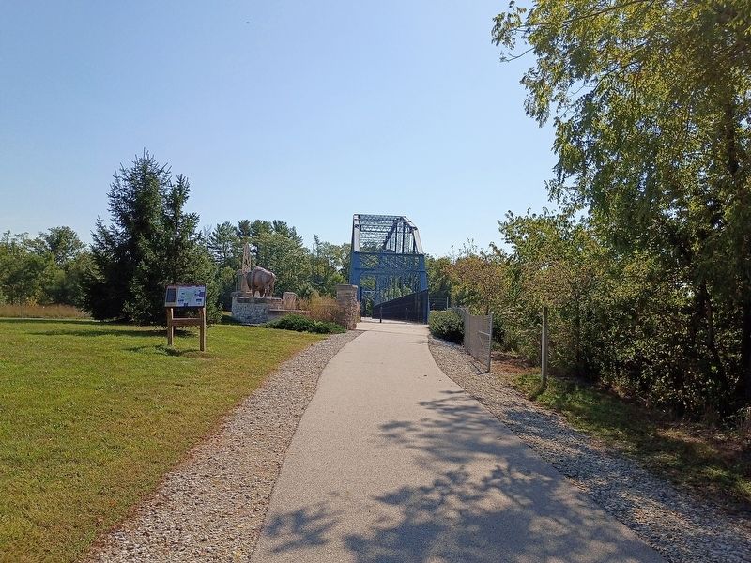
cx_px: 376
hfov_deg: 61.7
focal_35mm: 29
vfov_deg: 48.2
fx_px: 629
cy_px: 282
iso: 104
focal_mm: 4.27
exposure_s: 1/2137
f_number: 1.8
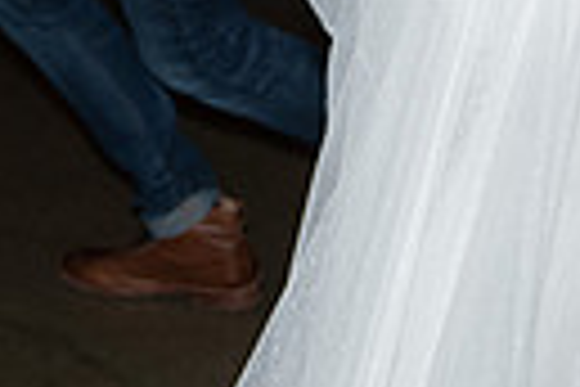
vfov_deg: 9.8
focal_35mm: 135
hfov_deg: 15.2
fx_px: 2175
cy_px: -218
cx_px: 292
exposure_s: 1/250
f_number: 2.8
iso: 2500
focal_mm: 30
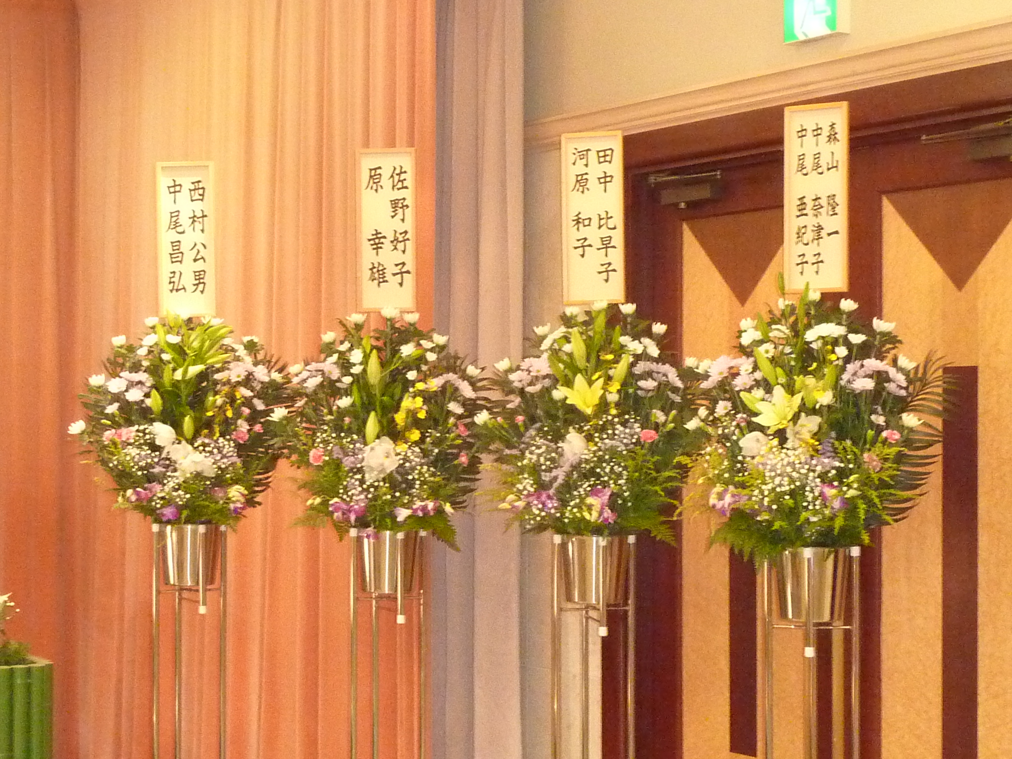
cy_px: 380
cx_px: 506
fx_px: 1959
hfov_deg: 29.0
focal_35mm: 67
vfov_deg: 21.9
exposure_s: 1/30
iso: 800
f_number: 3.6
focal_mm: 6.1
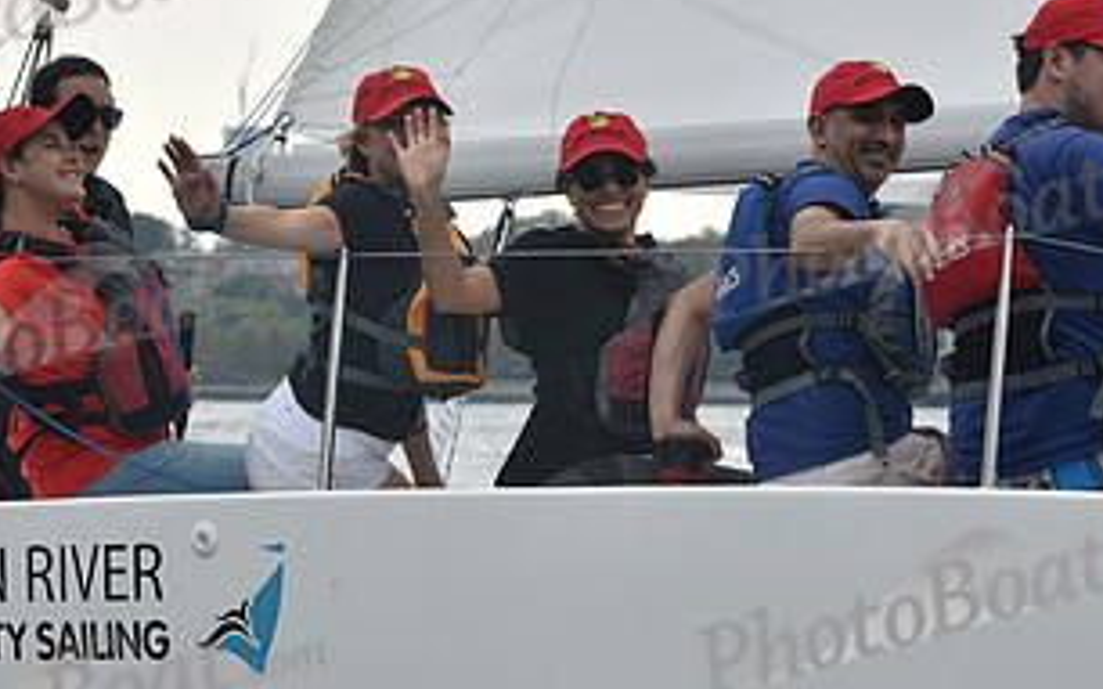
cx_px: 515
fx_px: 5920
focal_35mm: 197
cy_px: 467
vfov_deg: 6.7
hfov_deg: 10.6
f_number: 8
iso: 400
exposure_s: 1/800
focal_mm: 102
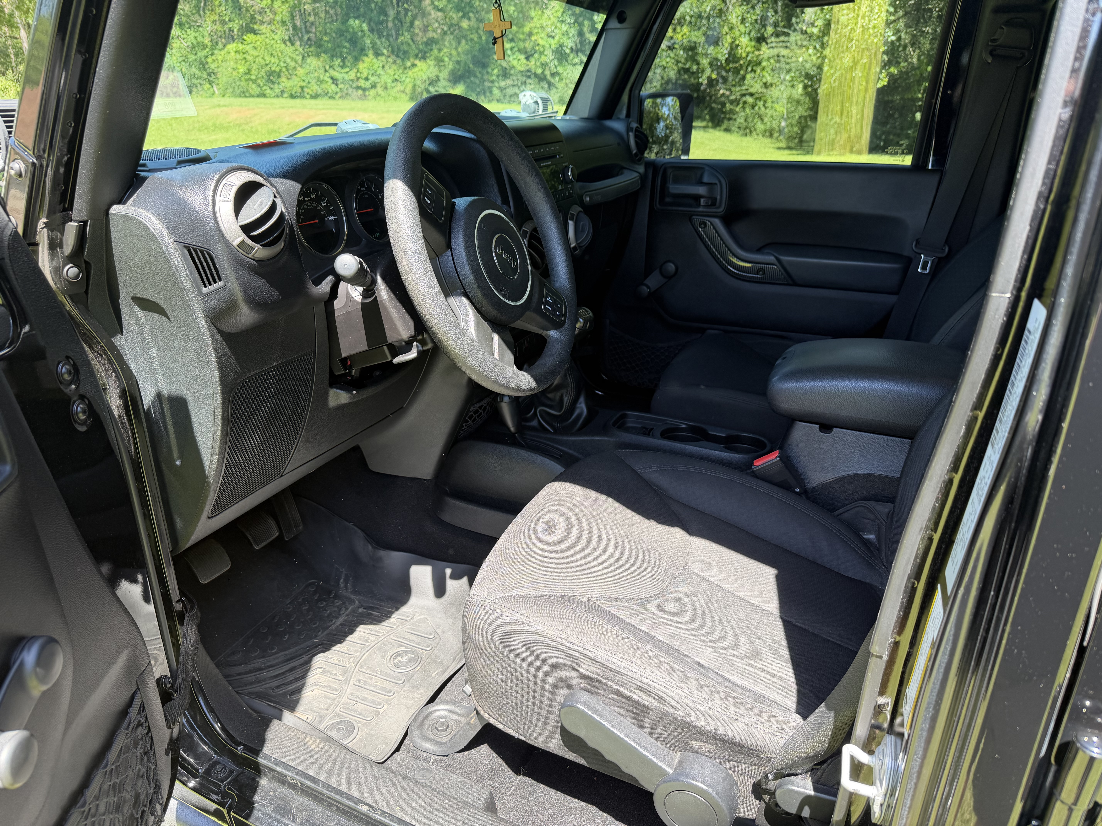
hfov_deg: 71.6
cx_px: 551
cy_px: 413
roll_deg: -0.3
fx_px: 764
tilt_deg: -23.0
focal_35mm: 24
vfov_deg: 56.8
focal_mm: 6.76
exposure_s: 1/222
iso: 64
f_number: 1.78
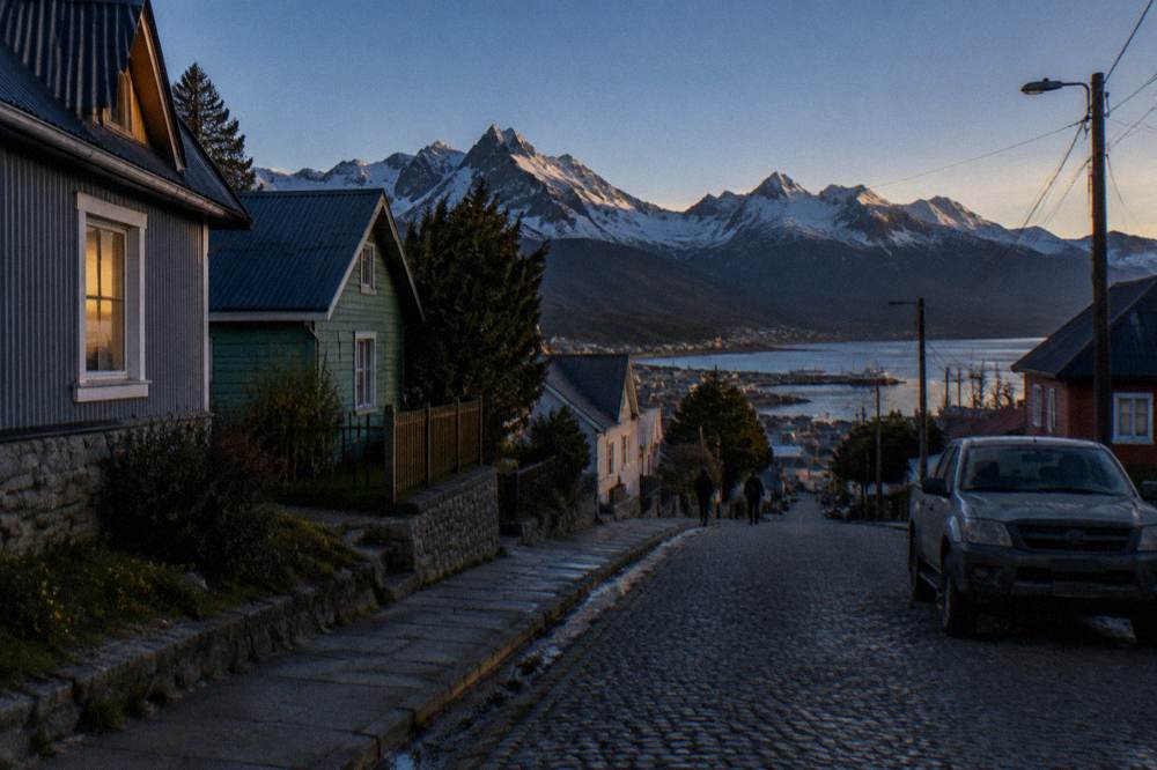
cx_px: 578
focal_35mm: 48
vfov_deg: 28.1
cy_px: 385
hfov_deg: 41.1
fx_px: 1542
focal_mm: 48
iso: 5000
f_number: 9
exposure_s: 1/25
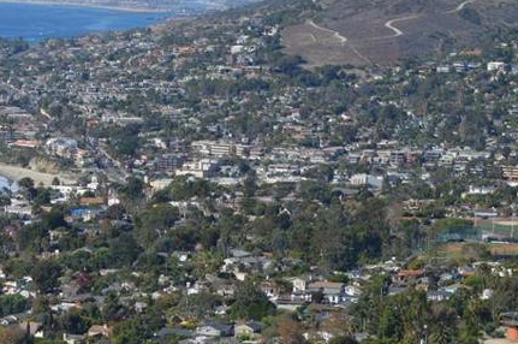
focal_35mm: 196
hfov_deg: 10.5
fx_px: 2819
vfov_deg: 7.0
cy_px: 185
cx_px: 100
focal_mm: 55
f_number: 8
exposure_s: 1/250
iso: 100
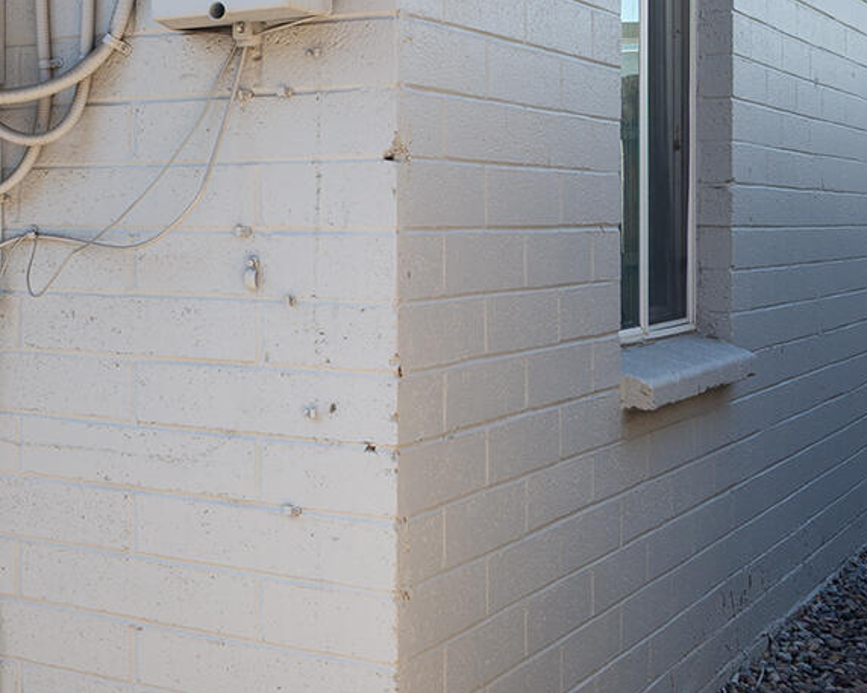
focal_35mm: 67
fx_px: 1718
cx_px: -364
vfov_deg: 22.6
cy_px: 179
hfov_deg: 23.7
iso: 100
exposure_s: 1/200
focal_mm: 17
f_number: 11
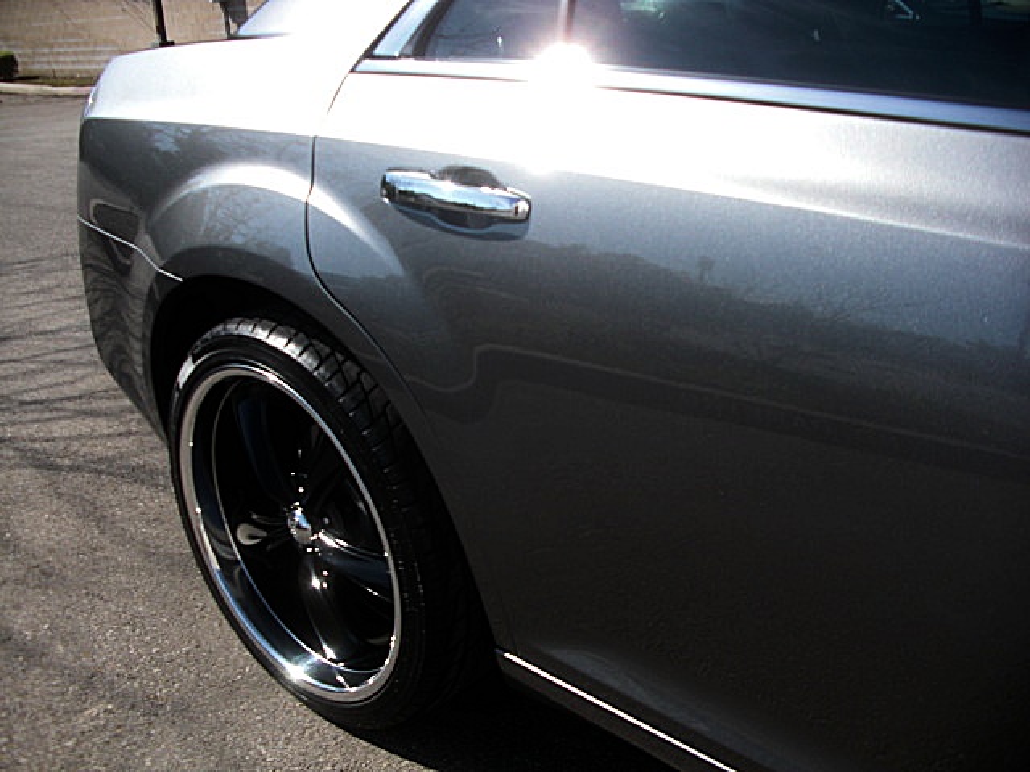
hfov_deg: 51.4
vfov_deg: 39.7
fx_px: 1071
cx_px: 515
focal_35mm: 36
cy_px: 386
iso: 50
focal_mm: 6.3
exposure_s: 1/640
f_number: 2.8
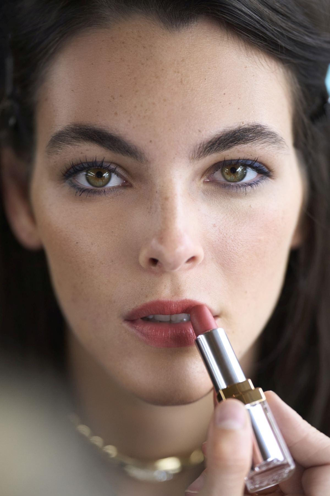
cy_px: 248
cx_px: 165
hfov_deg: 10.7
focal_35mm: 128
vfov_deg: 16.0
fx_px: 1760
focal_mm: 128
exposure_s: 1/500
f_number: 2.8
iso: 800
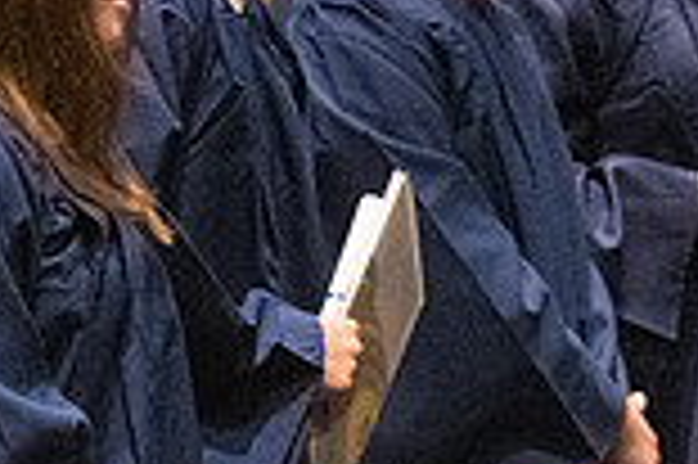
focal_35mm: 981
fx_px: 19000
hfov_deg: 2.1
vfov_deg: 1.4
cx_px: 1031
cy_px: 140
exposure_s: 1/250
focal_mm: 175
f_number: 4.5
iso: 8000
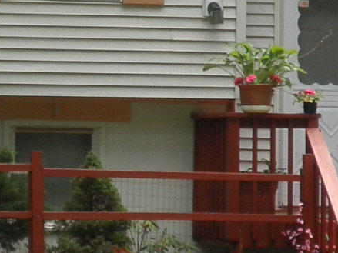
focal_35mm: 251
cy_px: 11
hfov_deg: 7.9
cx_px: 32
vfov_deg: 5.9
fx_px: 2450
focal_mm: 7.6
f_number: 3.4
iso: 64
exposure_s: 1/200
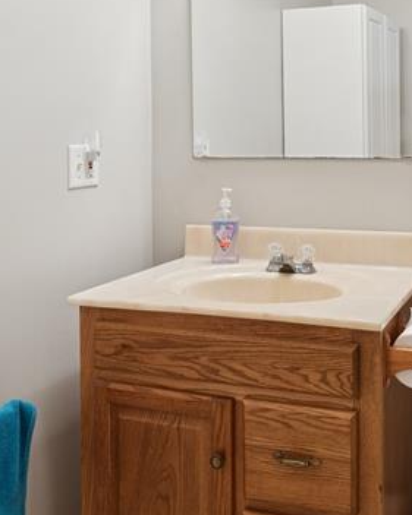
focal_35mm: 41
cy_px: 115
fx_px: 626
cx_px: 350
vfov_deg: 43.1
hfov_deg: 34.9
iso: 400
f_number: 8
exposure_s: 1/20
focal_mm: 15
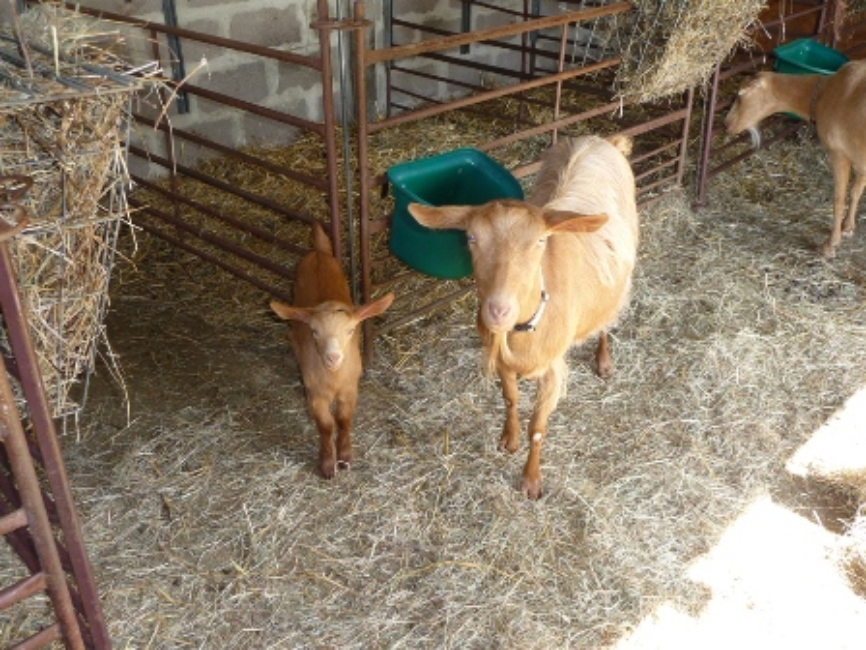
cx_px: 433
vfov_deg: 41.8
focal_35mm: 34
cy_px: 325
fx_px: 851
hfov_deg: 54.0
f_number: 3.6
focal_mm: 5.6
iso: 125
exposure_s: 1/30
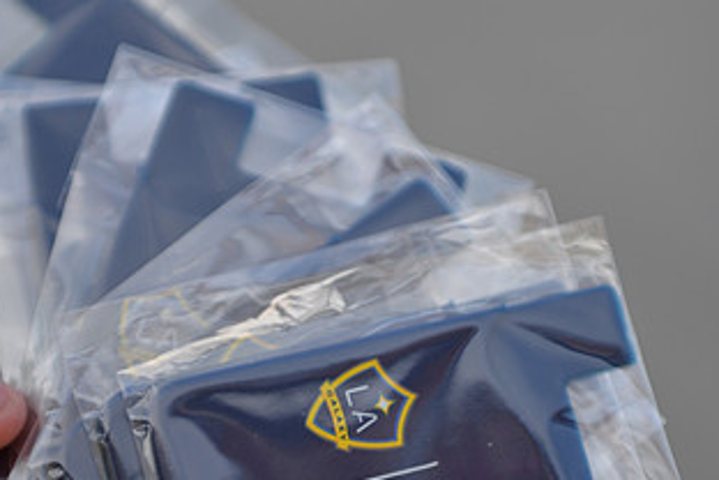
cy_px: 391
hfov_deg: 15.8
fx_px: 2596
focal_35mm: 130
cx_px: 343
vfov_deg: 10.5
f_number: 2.8
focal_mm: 70
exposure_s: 1/640
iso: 360
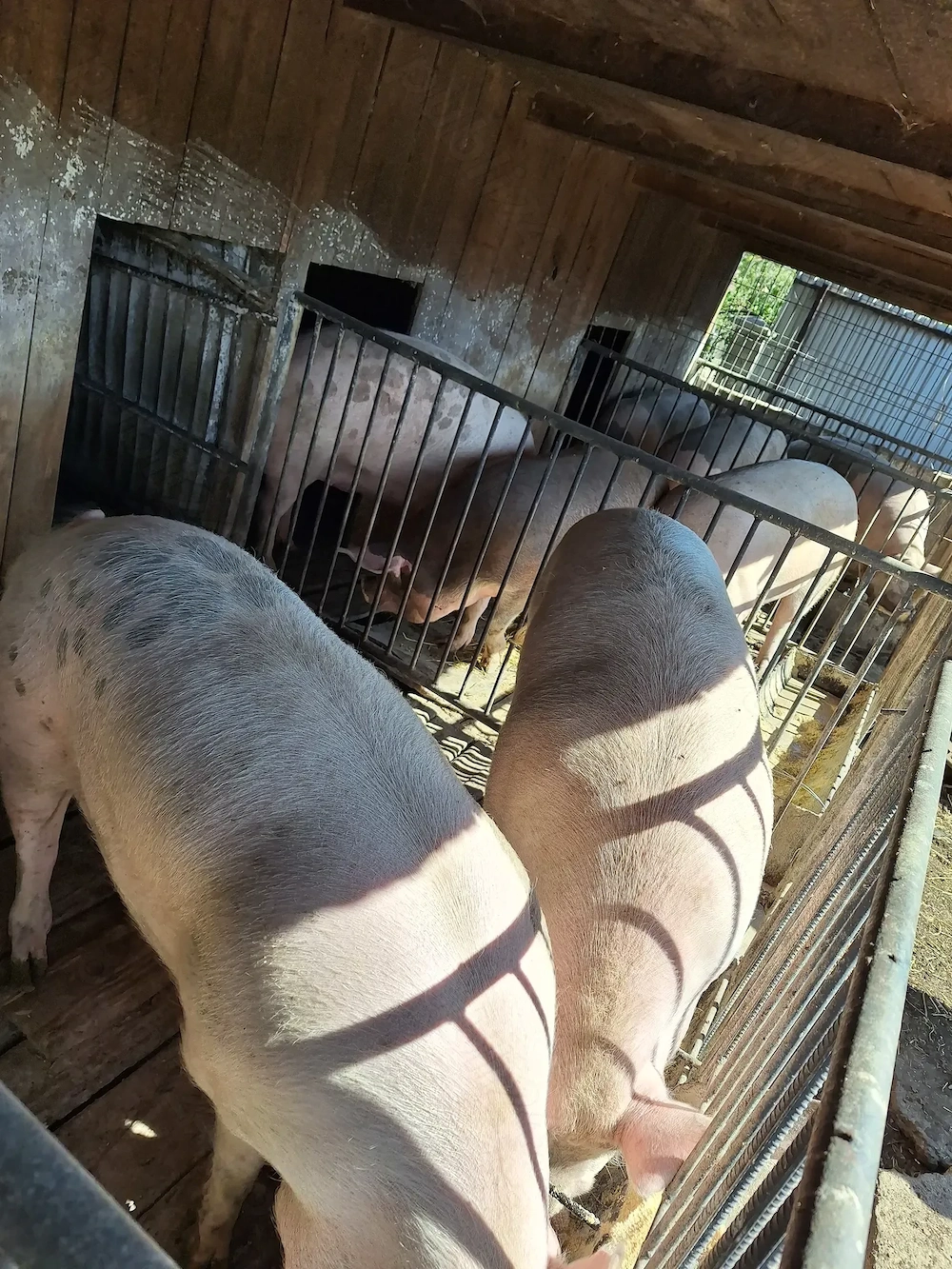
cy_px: 634
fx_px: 843
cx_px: 476
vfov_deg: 73.9
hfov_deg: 58.9
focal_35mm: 23
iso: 40
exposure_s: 1/857
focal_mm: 5.54
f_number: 1.8
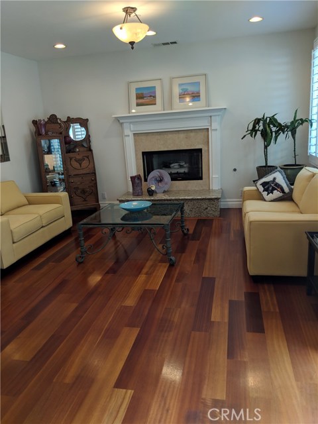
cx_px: 159
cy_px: 212
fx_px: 331
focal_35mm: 27
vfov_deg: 65.3
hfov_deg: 51.4
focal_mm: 4.44
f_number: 1.8
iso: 72
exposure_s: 1/125
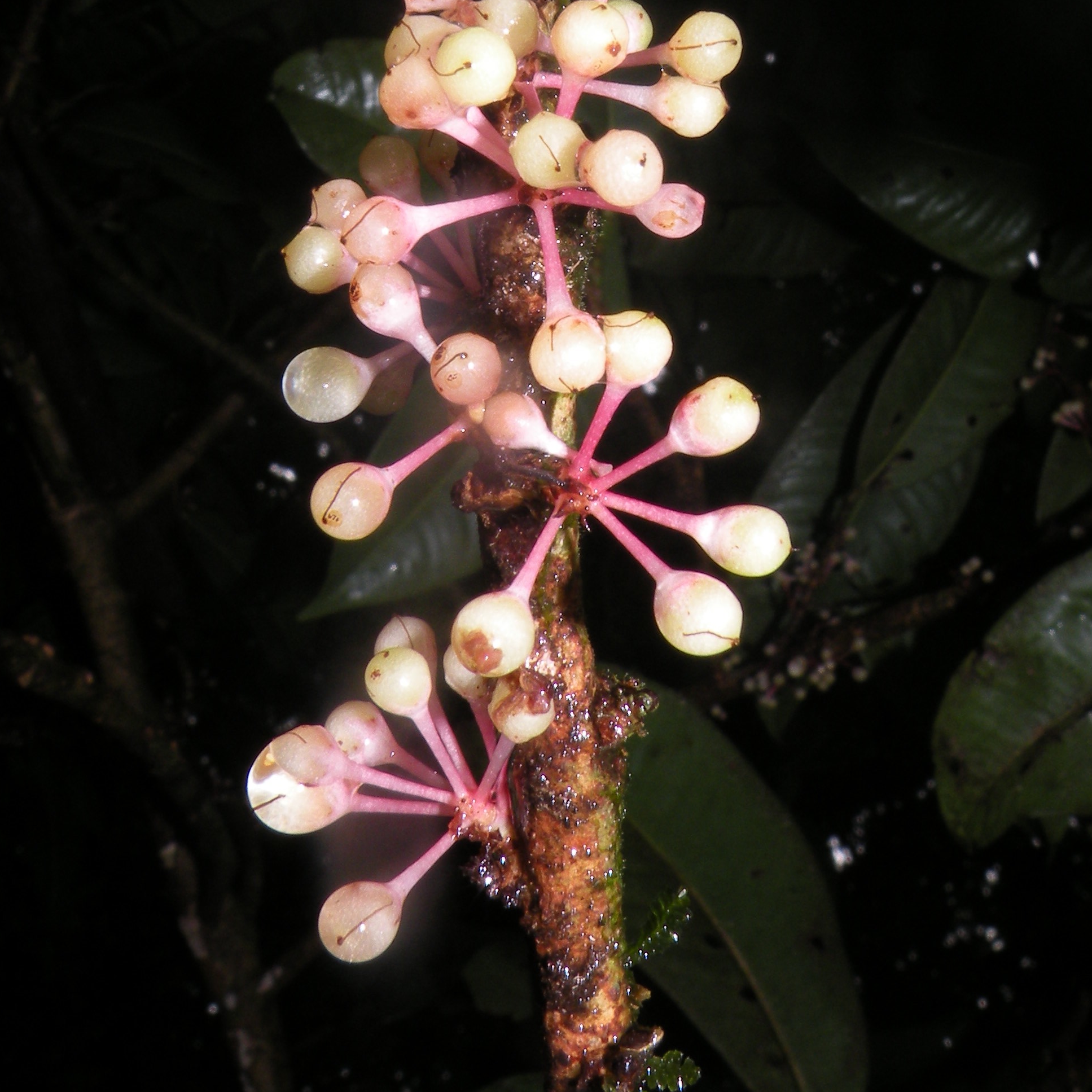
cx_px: 584
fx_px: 1606
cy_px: 243
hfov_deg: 37.5
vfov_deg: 36.5
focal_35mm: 45
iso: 64
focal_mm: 4.7
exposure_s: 1/60
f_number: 8
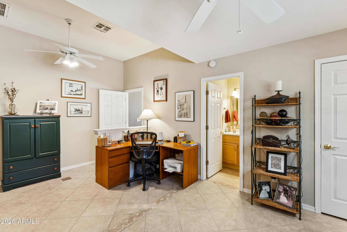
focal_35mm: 16
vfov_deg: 73.1
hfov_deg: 96.0
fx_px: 156
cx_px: 174
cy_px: 116
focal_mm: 16.2
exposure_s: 1/4
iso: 400
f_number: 13
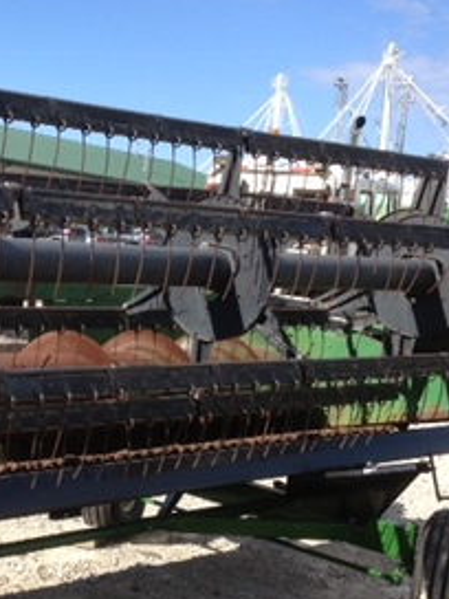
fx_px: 1211
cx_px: 29
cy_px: 374
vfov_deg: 27.7
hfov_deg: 20.5
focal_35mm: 70
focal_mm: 4.28
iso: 50
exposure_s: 1/1126
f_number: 2.4
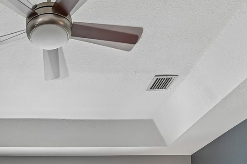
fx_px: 302
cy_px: 244
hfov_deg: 42.6
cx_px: 52
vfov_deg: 24.1
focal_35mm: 44
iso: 100
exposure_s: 1/25
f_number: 8
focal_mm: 14
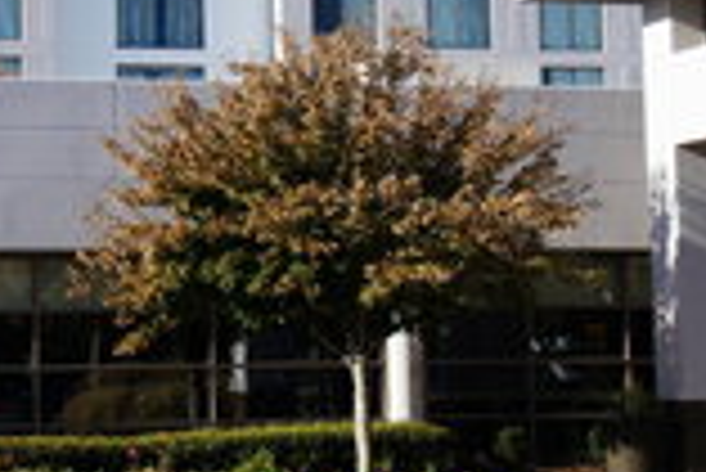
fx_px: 2159
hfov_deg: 18.5
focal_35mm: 110
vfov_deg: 12.4
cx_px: 175
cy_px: 72
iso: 100
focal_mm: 30
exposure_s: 1/60
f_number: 7.1
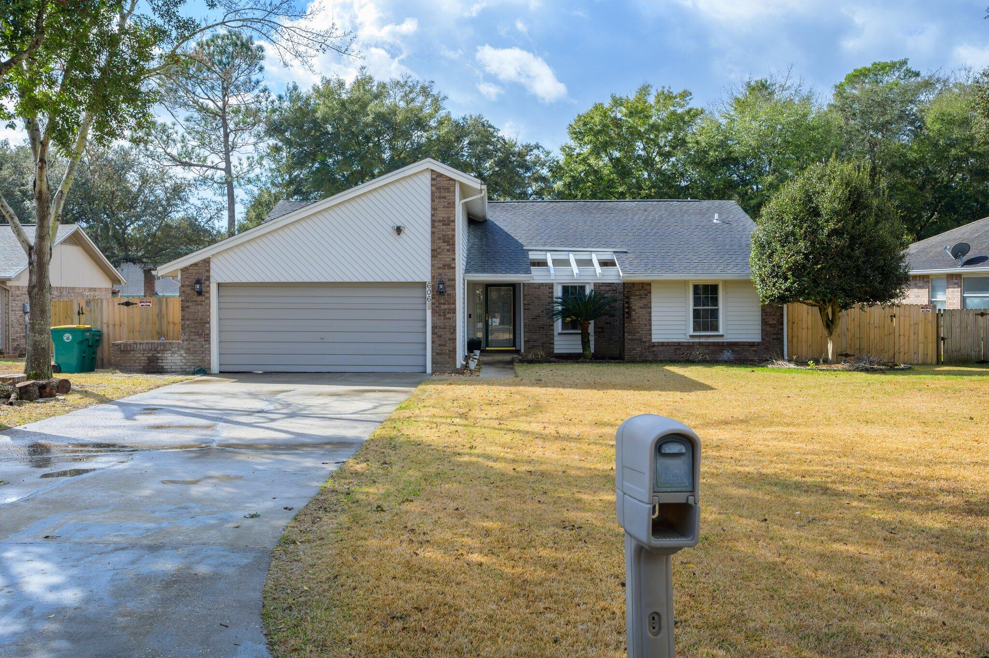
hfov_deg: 62.0
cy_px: 329
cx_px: 494
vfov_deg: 43.5
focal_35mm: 30
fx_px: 823
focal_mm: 30
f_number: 9
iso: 160
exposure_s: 1/320
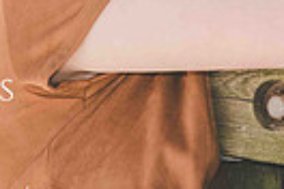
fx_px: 3463
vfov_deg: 3.1
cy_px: -91
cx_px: 239
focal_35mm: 439
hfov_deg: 4.7
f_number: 9
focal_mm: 100
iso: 400
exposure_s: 1/320
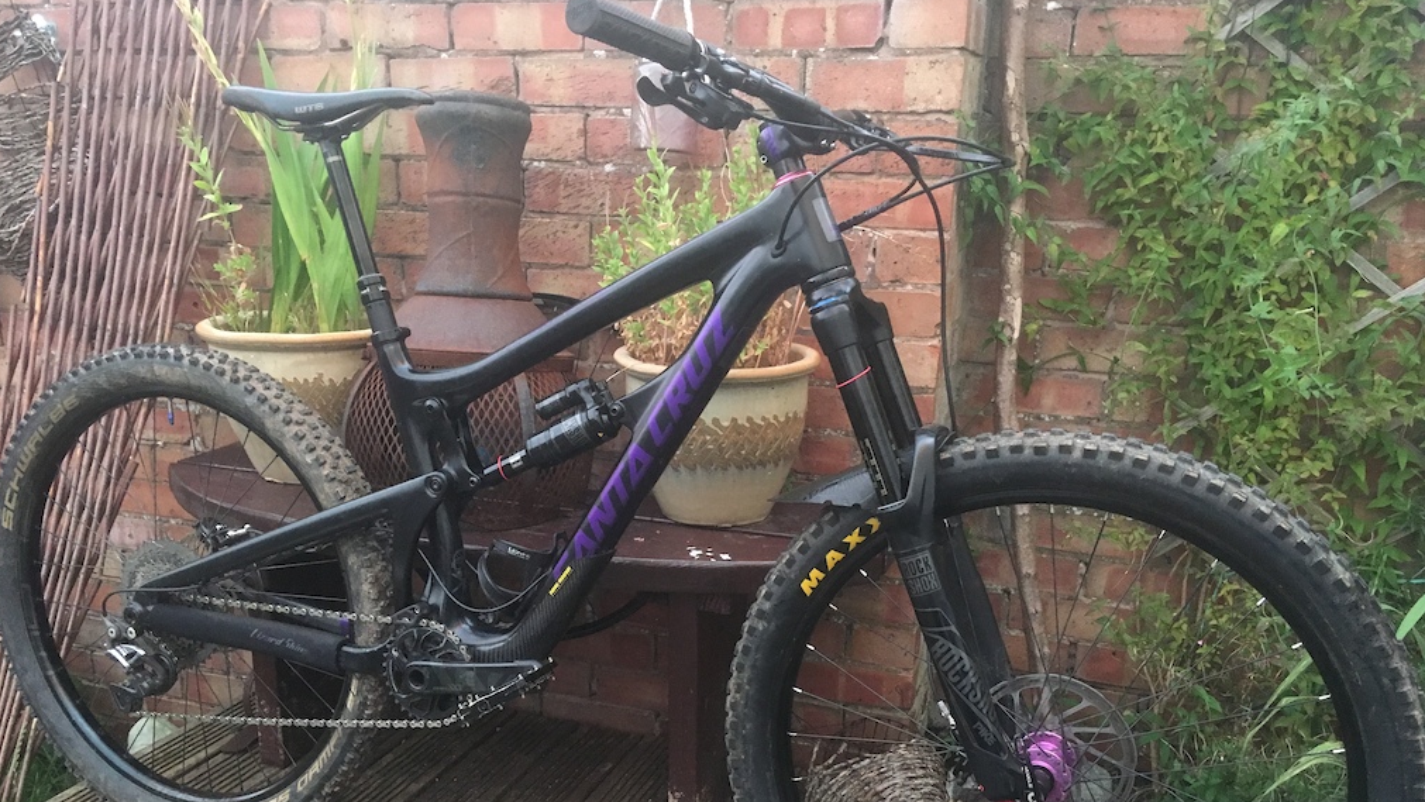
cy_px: 527
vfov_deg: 36.4
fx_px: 1209
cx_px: 706
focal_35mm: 32
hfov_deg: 61.0
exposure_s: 1/25
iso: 200
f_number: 2.2
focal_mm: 4.15
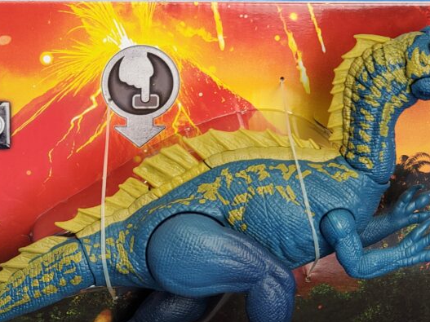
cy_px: 247
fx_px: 1254
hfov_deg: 19.4
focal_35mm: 101
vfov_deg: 14.6
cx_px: 171
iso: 50
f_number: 2.09
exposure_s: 1/40
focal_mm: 6
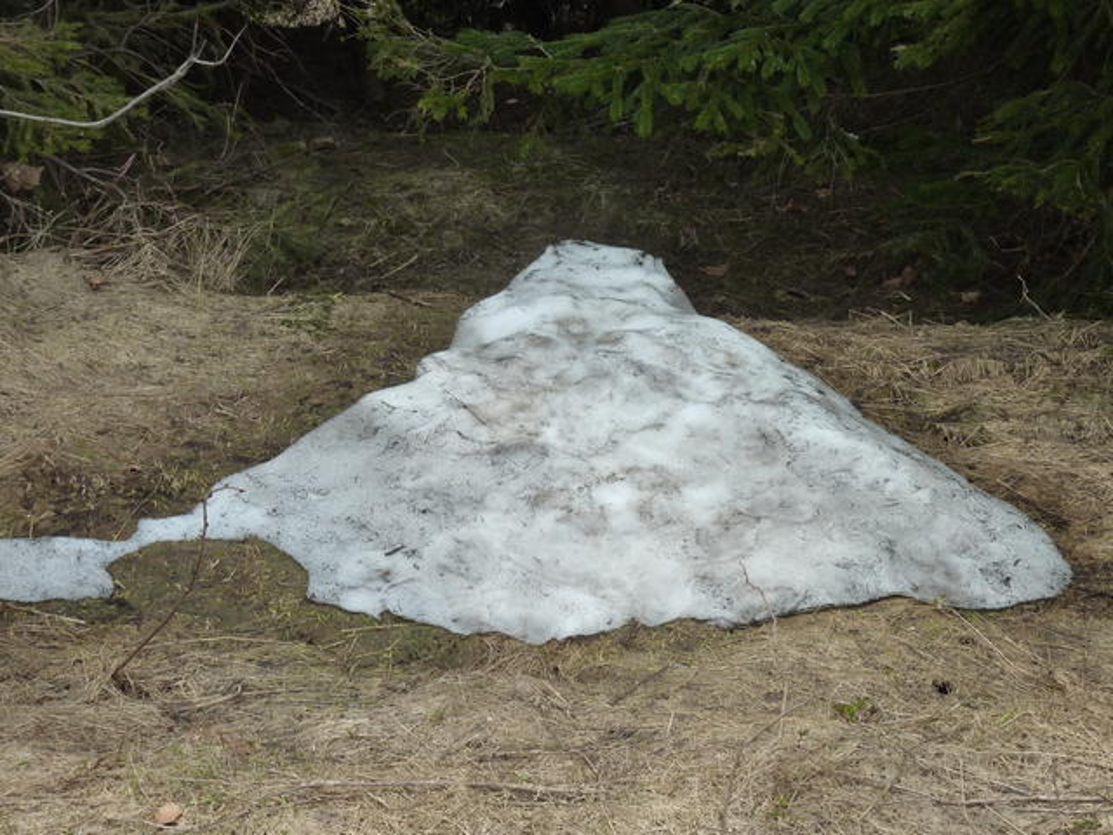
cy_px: 418
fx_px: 2315
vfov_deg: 20.4
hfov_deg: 27.0
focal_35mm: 72
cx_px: 556
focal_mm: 11.9
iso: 125
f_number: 4.1
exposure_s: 1/400
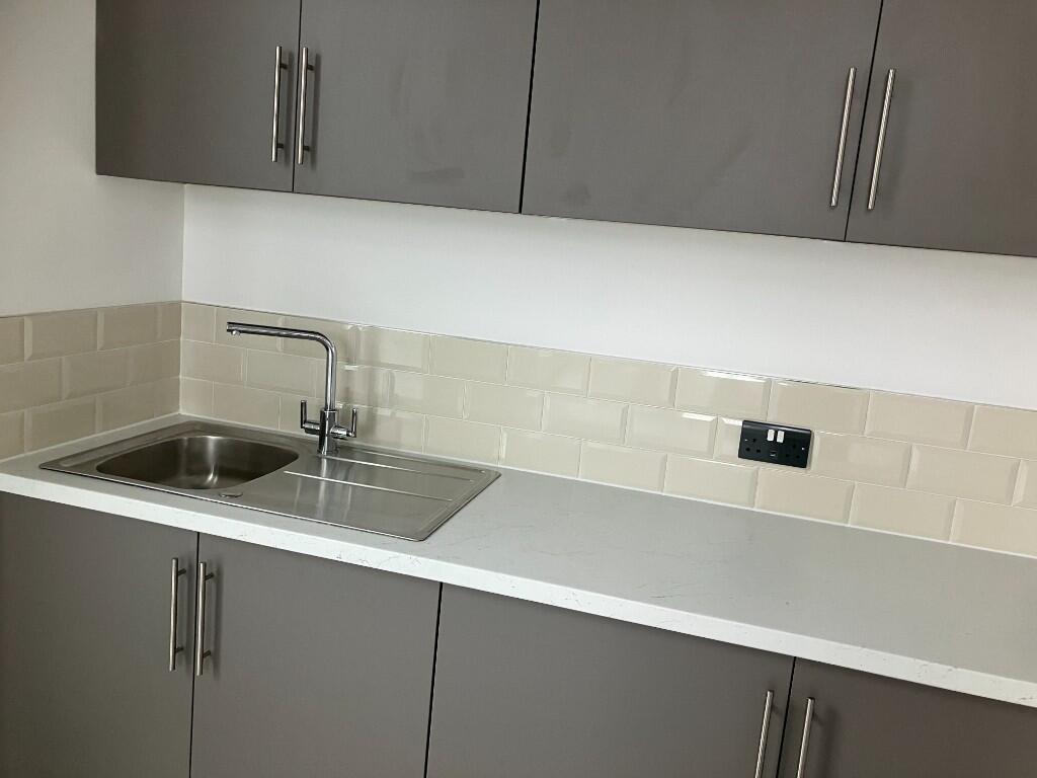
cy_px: 389
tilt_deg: -8.9
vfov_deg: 49.7
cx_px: 518
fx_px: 839
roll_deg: -3.5
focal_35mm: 28
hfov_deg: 63.4
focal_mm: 3.99
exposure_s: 1/60
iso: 160
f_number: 1.8
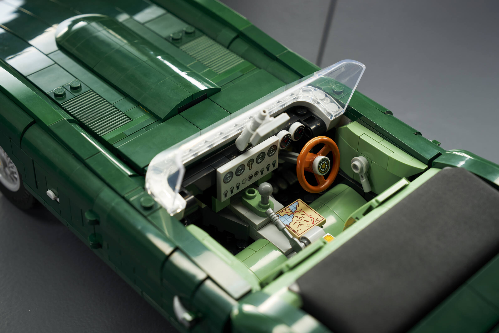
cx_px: 250
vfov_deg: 21.6
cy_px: 166
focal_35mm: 63
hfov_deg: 31.9
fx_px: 873
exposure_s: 1/25
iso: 250
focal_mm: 63
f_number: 7.1
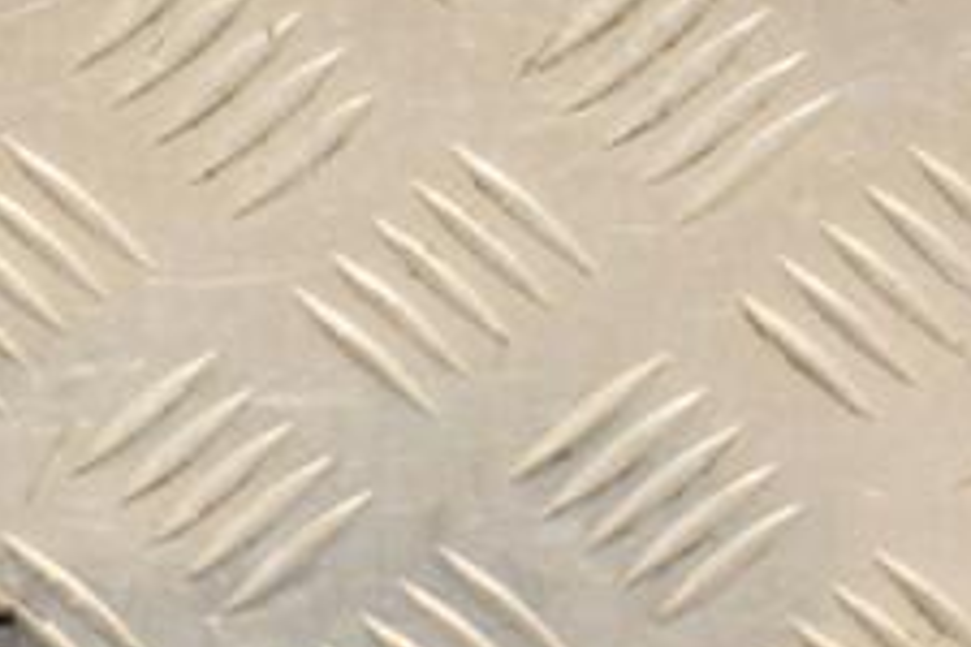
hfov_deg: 7.3
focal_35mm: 280
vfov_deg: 4.9
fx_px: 7552
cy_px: 807
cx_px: -26
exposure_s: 1/160
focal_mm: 70
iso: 800
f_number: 5.3
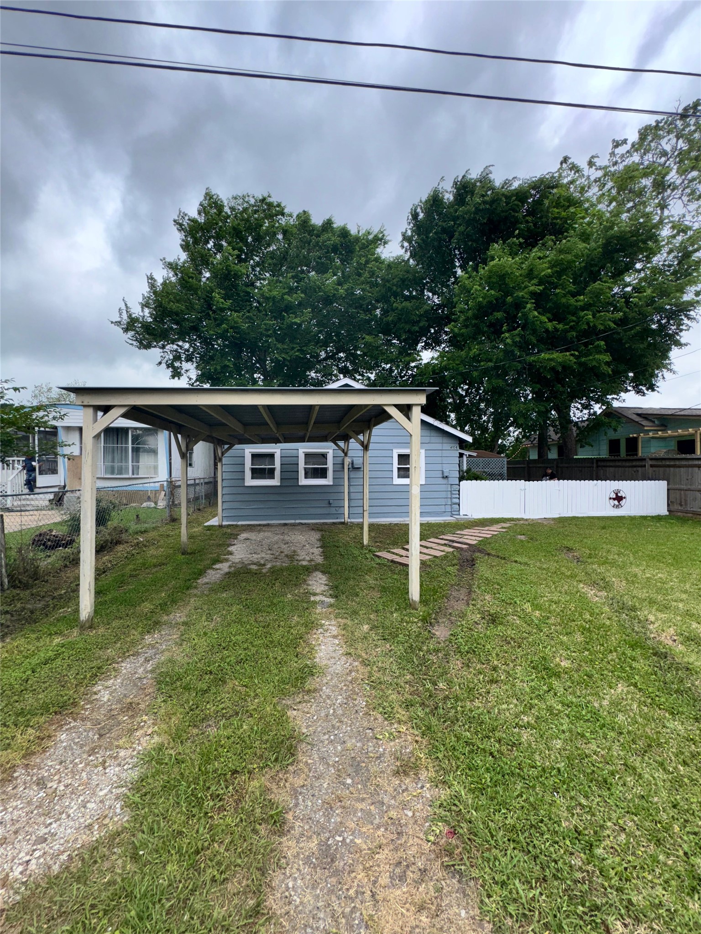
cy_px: 467
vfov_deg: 102.1
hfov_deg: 85.7
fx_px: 378
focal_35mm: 14
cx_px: 350
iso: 32
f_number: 2.2
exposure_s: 1/476
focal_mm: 2.22
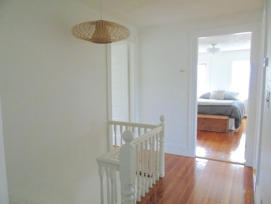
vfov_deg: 54.9
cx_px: 136
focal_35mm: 25
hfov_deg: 69.4
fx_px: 196
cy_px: 102
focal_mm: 4.4
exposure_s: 1/30
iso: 640
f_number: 3.4
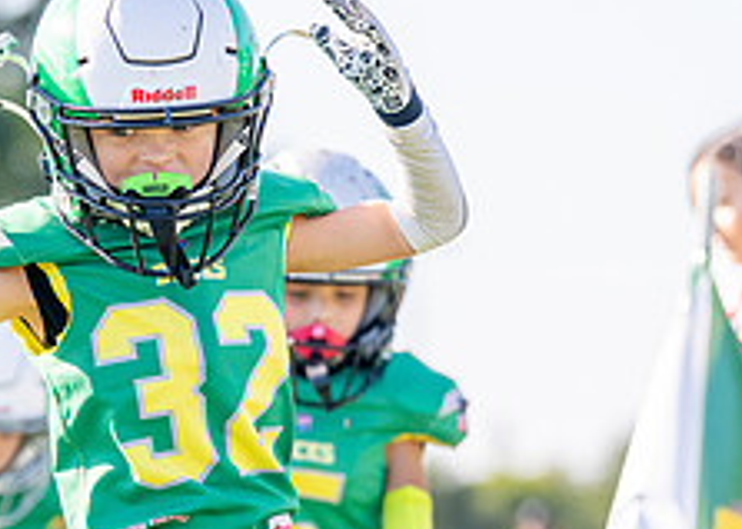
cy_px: 363
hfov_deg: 5.9
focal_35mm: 343
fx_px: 7224
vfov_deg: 4.2
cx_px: 33
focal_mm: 121
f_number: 2.8
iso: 320
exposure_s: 1/2500
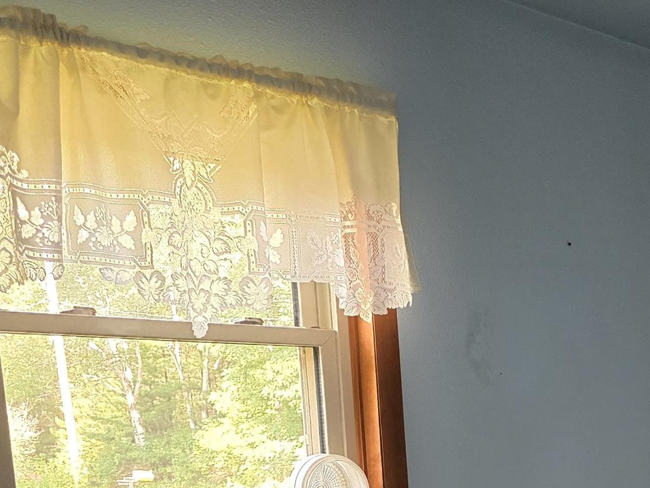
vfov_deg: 21.4
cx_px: 718
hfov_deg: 28.3
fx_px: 1164
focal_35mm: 62
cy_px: 633
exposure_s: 1/120
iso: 500
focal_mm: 6.3
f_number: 1.7
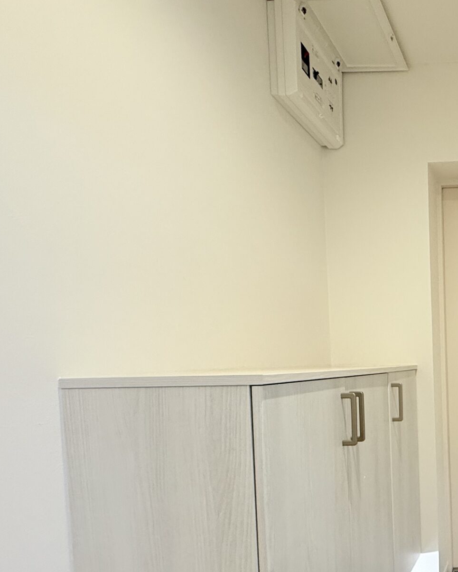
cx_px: 509
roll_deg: +0.6
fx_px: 491
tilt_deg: -4.3
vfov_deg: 59.0
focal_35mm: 29
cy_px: 383
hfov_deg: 40.1
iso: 160
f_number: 2.2
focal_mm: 2.22
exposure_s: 1/50
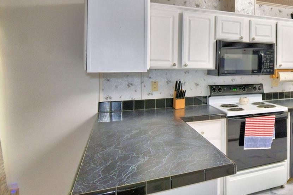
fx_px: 236
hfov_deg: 56.5
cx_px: 254
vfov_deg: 44.2
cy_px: 63
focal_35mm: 29
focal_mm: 10
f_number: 4.5
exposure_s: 1/40
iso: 200
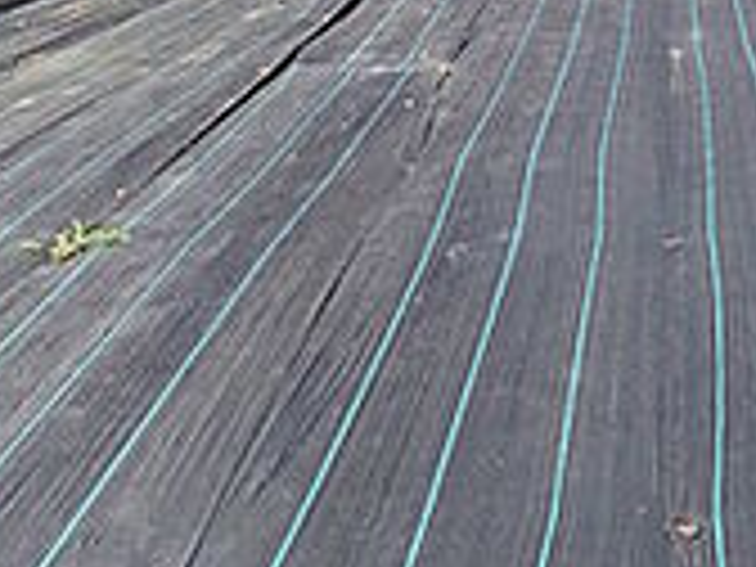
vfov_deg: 23.5
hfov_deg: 34.9
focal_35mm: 50
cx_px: 742
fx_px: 1092
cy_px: -274
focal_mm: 1.83
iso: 48
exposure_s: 1/1965
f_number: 2.2
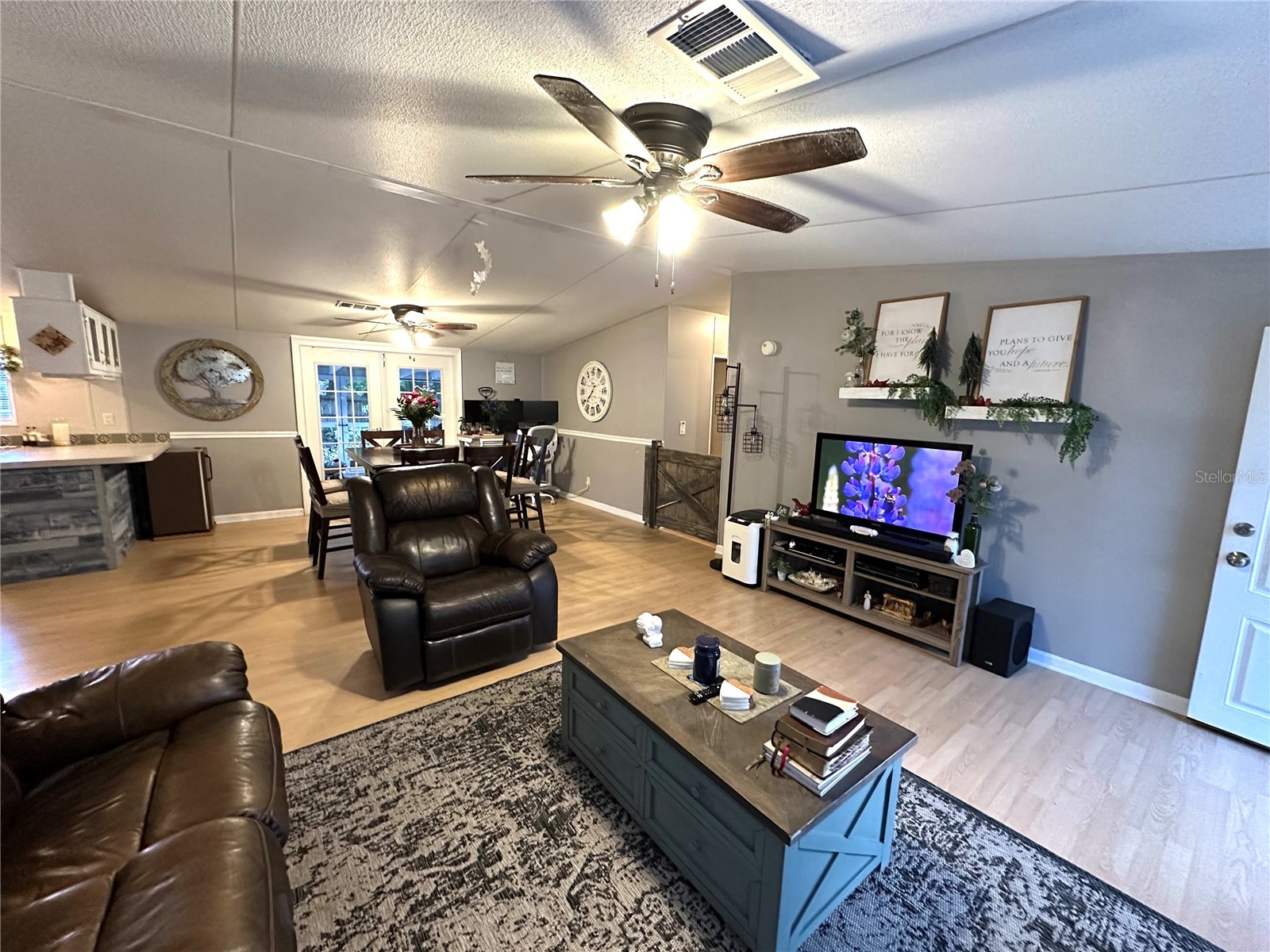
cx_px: 635
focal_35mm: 14
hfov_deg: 102.1
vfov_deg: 85.7
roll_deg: -1.7
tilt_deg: -8.0
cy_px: 476
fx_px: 514
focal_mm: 2.22
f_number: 2.2
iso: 640
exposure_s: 1/60
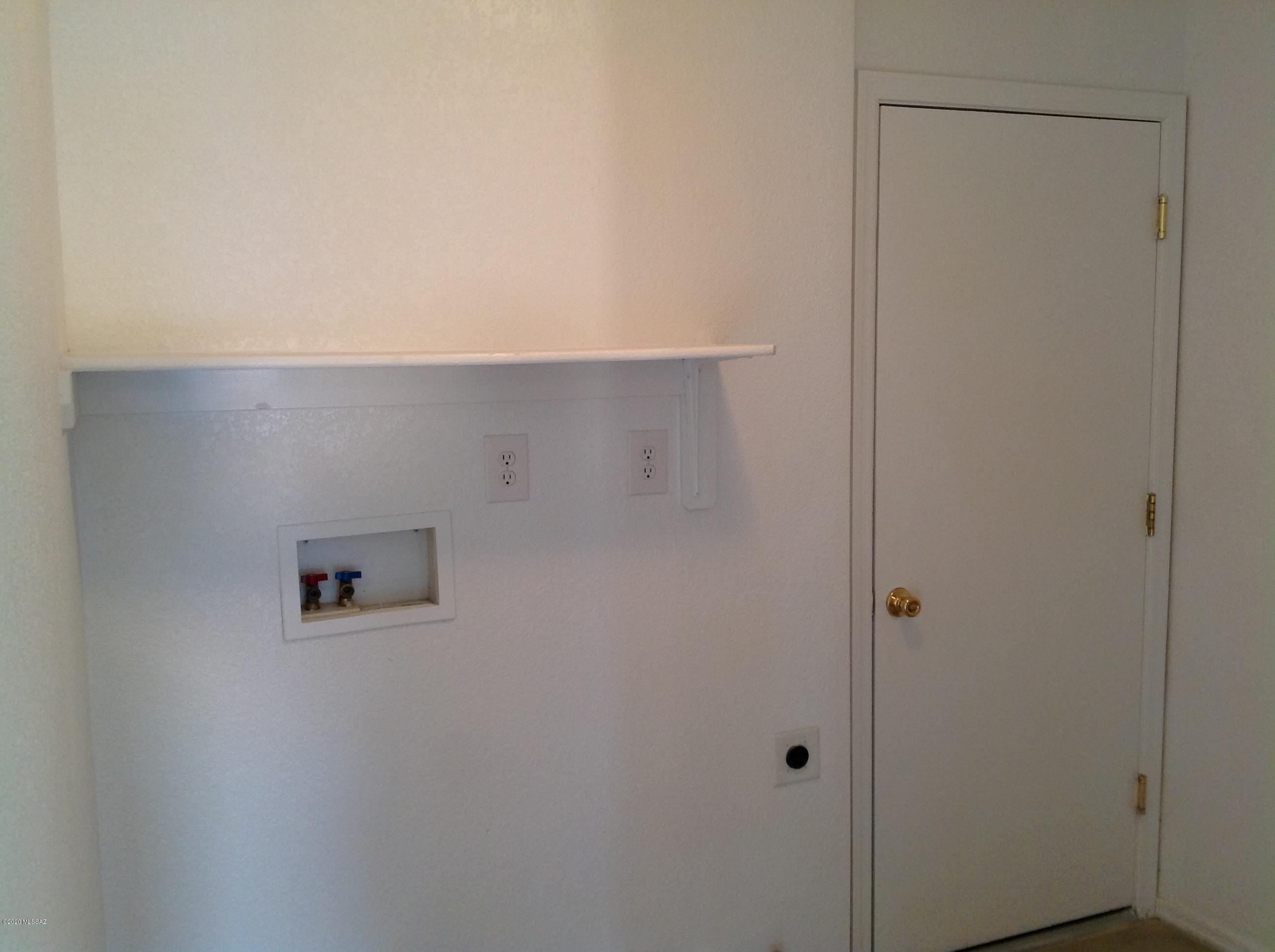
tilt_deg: -4.8
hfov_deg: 52.7
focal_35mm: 35
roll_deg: +0.5
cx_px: 638
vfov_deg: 40.6
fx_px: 1287
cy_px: 476
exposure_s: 1/15
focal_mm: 4.28
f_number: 2.4
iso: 100
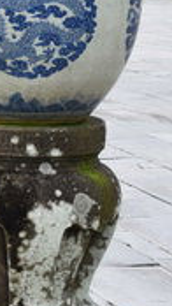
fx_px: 1359
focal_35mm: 168
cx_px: -149
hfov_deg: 7.0
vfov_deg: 12.5
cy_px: -74
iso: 400
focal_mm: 31
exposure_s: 1/500
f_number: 11
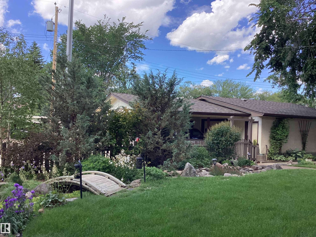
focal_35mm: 31
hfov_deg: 58.4
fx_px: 283
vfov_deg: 45.4
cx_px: 158
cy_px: 118
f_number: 2.4
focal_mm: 3.3
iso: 25
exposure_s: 1/382
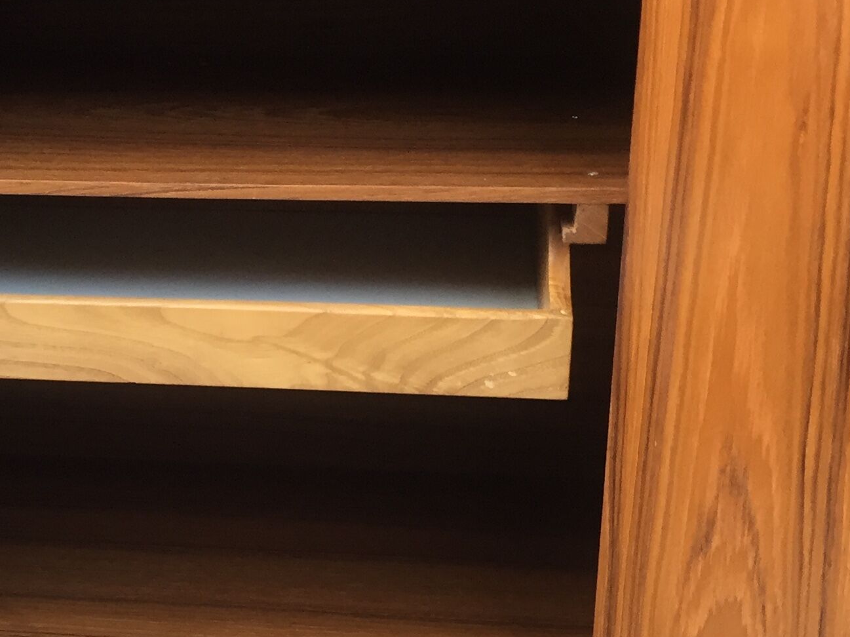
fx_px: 1792
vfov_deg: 20.1
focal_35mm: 73
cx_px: 136
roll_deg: +2.1
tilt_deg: -21.9
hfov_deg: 26.1
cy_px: 366
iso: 40
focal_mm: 4.15
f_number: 2.2
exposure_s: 1/33
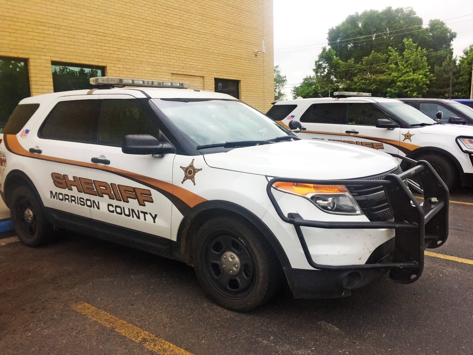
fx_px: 396
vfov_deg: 48.2
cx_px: 236
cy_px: 178
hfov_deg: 61.7
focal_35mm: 29
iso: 32
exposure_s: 1/706
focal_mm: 4.15
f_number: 2.2
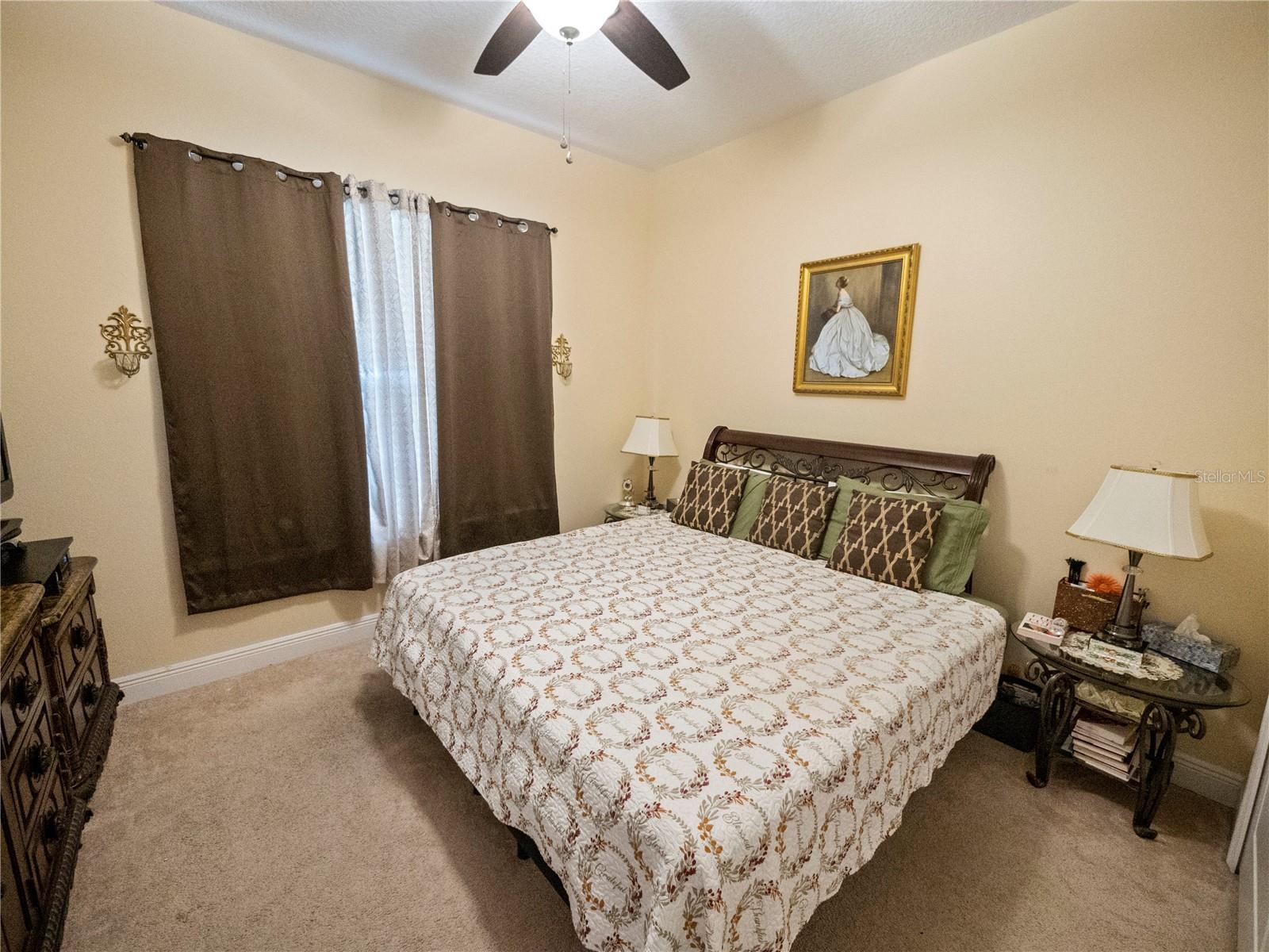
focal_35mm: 14
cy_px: 476
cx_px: 634
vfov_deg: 85.7
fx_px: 513
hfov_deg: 102.1
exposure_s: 1/25
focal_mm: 7
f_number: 4
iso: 3200
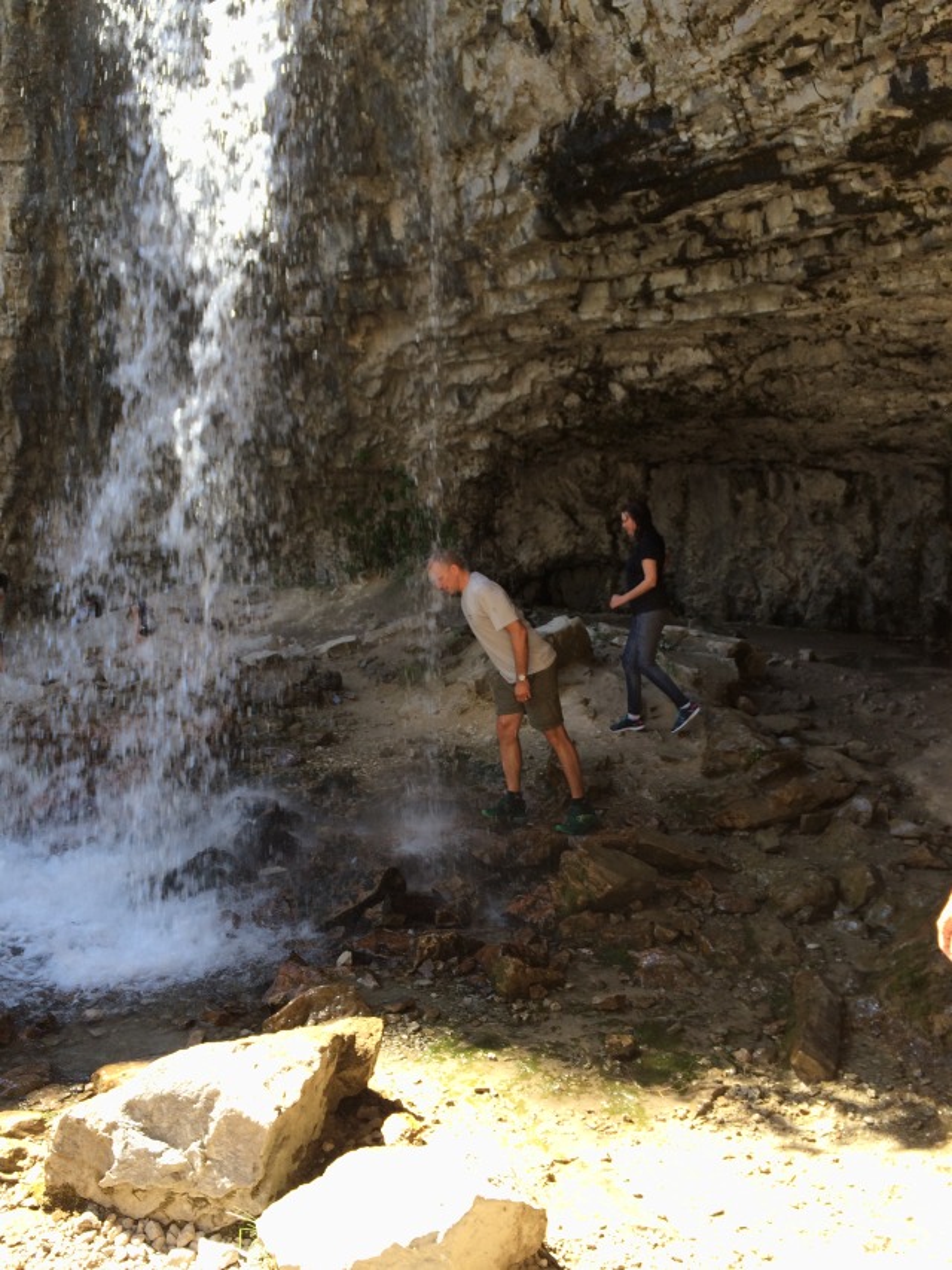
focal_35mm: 29
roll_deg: -0.6
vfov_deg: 61.7
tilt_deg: -3.7
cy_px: 635
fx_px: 1063
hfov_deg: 48.2
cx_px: 476
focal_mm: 4.15
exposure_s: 1/227
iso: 32
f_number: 2.2
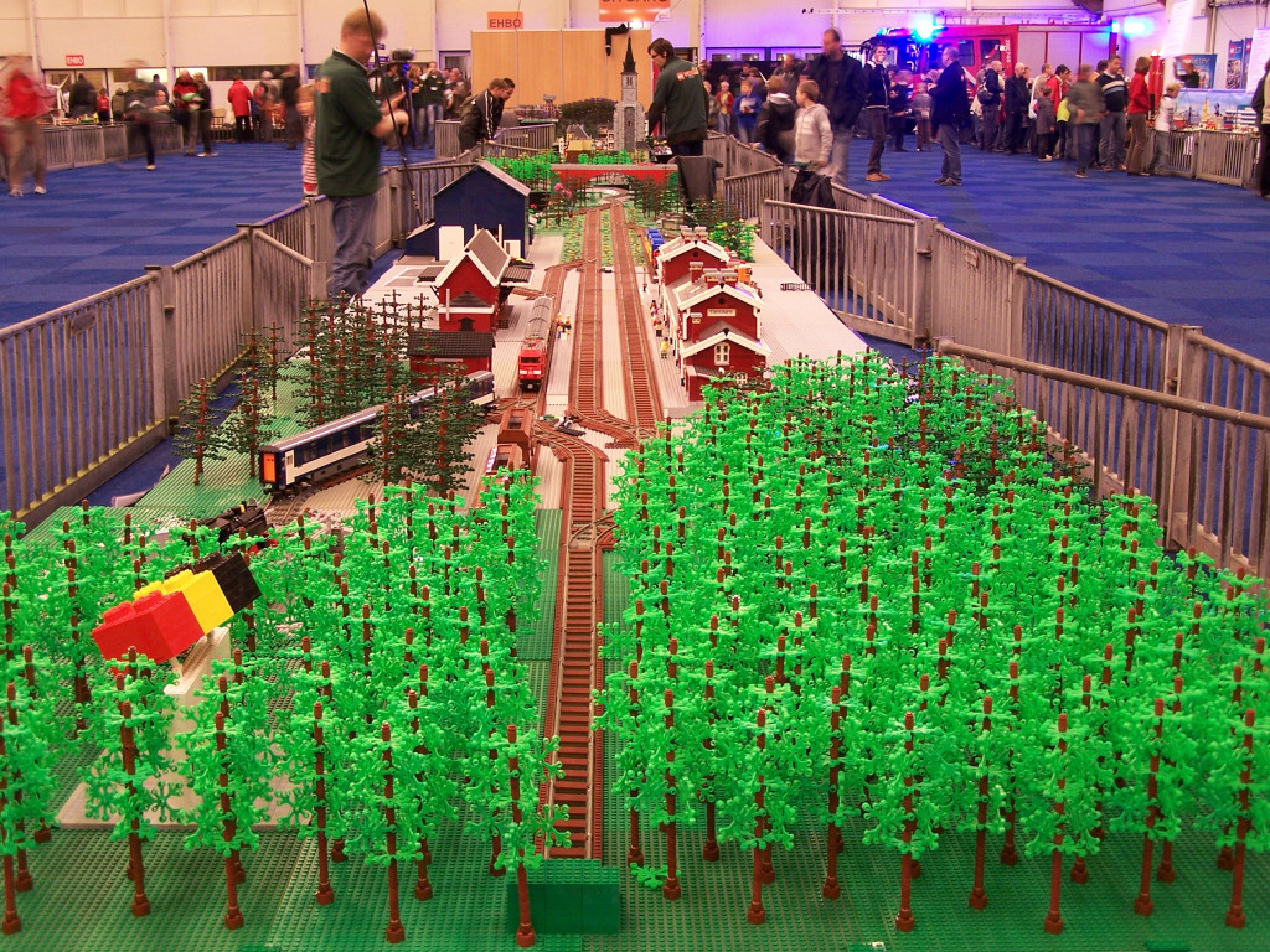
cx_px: 635
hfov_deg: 39.7
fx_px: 1761
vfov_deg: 30.3
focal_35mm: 48
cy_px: 476
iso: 80
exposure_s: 1/2
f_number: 3
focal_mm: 8
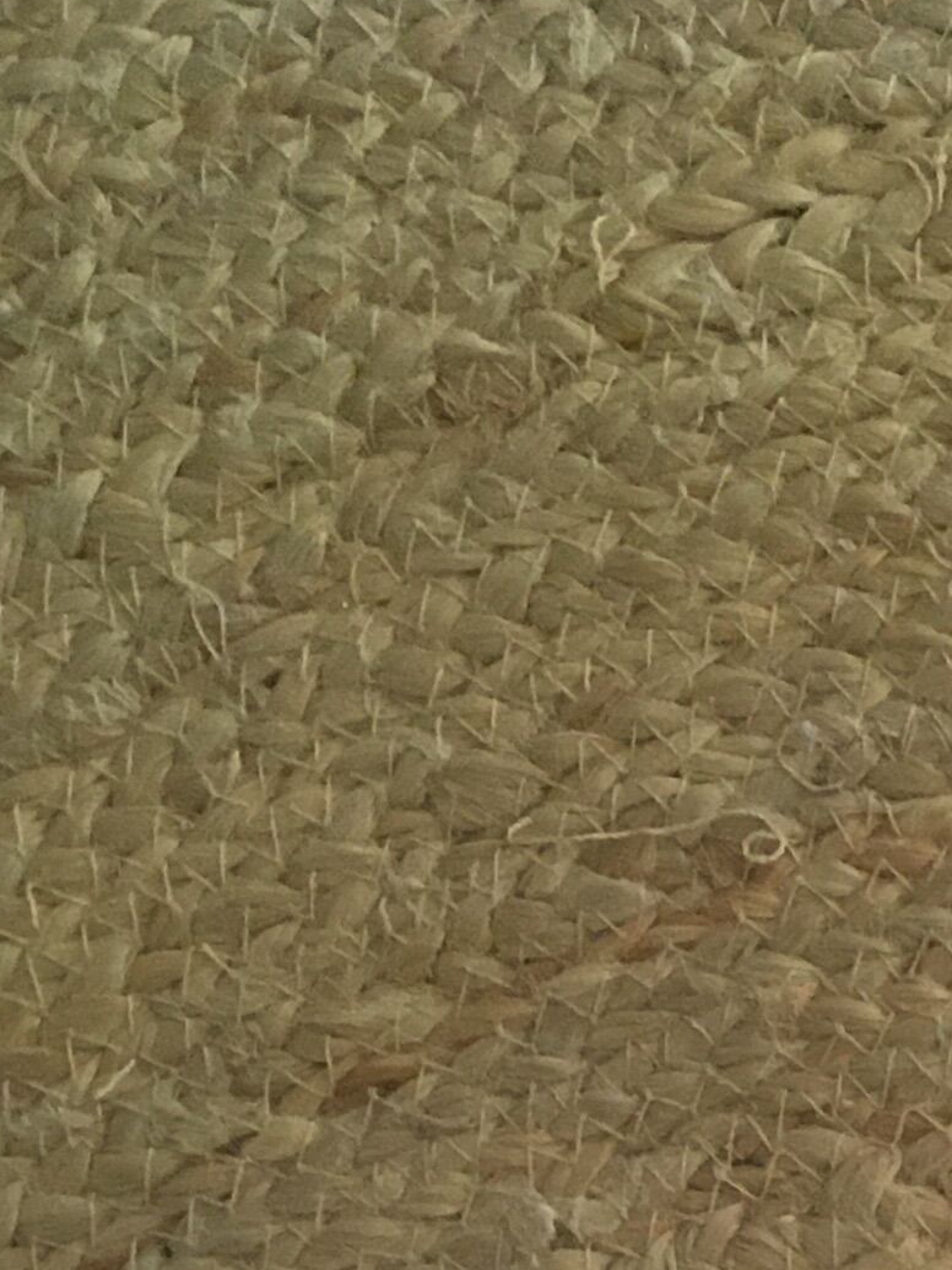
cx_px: 1610
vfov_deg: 15.1
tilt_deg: -89.0
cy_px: 2301
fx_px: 4144
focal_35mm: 113
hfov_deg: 12.2
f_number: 2.2
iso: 160
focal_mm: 4.15
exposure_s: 1/33
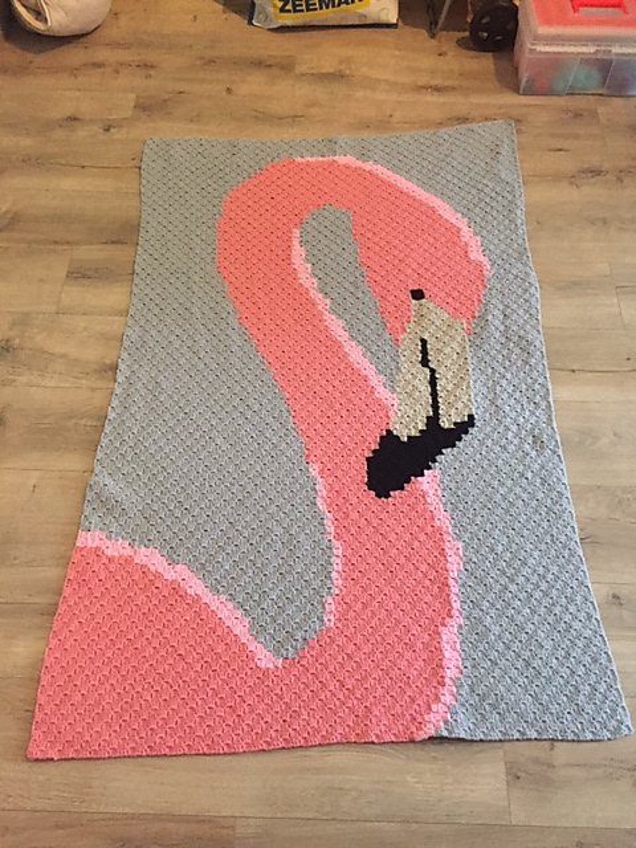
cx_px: 318
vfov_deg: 61.7
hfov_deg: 48.2
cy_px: 424
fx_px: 710
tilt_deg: -59.8
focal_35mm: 29
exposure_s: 1/17
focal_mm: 4.15
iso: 320
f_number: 2.2
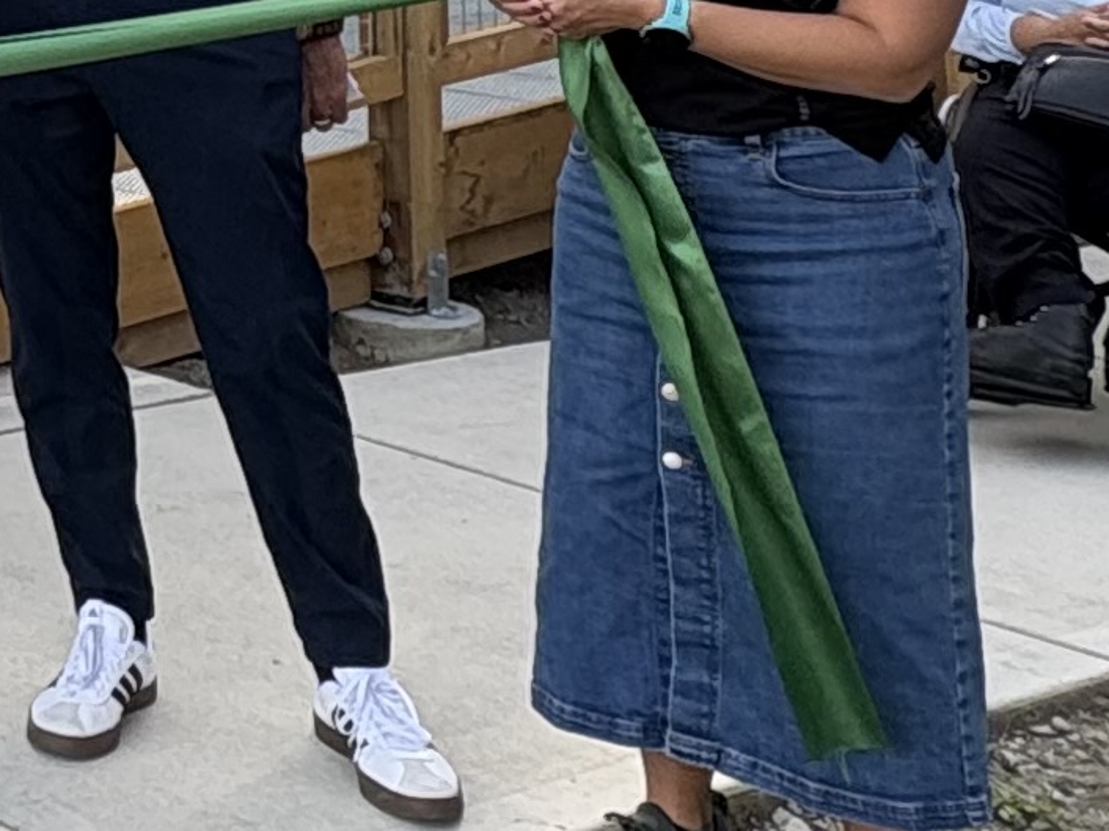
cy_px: -338
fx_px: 2562
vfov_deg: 17.0
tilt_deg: +2.6
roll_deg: +0.9
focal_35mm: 80
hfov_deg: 19.4
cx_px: -798
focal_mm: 2.22
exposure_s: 1/218
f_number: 2.2
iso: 50
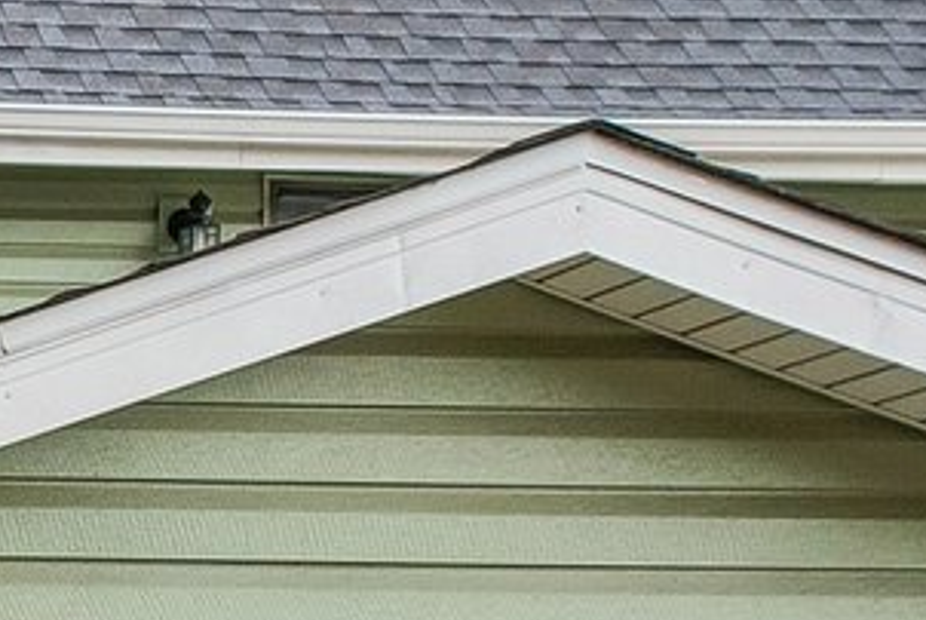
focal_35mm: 149
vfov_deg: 8.8
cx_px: -1653
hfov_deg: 10.6
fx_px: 3836
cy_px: 1192
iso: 100
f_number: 2.8
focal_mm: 8.4
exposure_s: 1/640
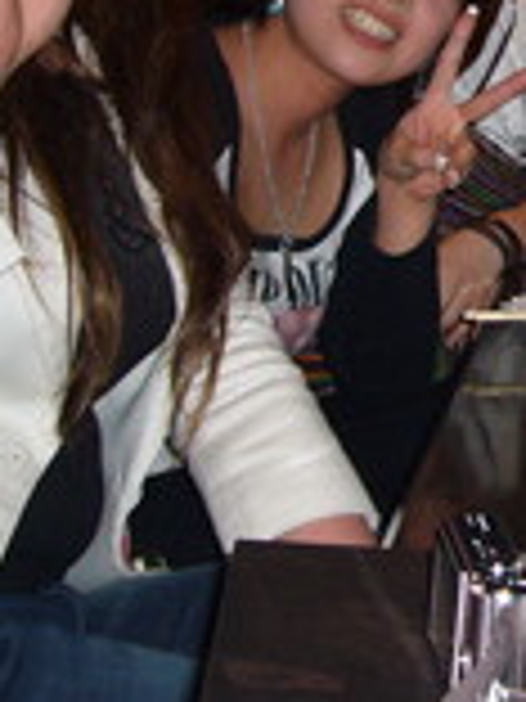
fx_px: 2046
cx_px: 791
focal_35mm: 101
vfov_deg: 19.1
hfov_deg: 13.8
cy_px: 72
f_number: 2.8
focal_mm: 5.8
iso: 100
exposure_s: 1/60
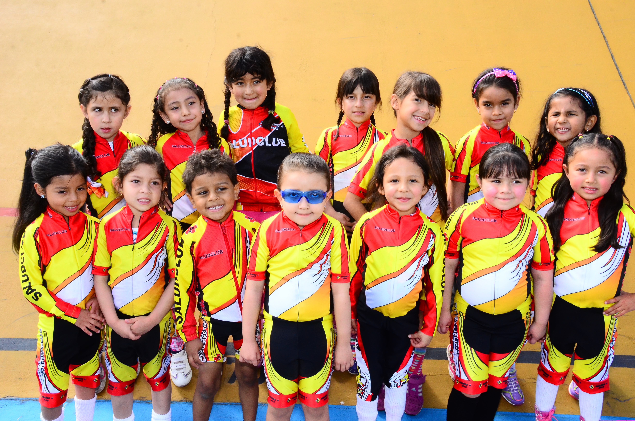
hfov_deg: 62.0
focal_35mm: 30
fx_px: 528
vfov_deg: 43.4
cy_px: 210
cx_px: 318
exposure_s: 1/125
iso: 1000
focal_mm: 20
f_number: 16
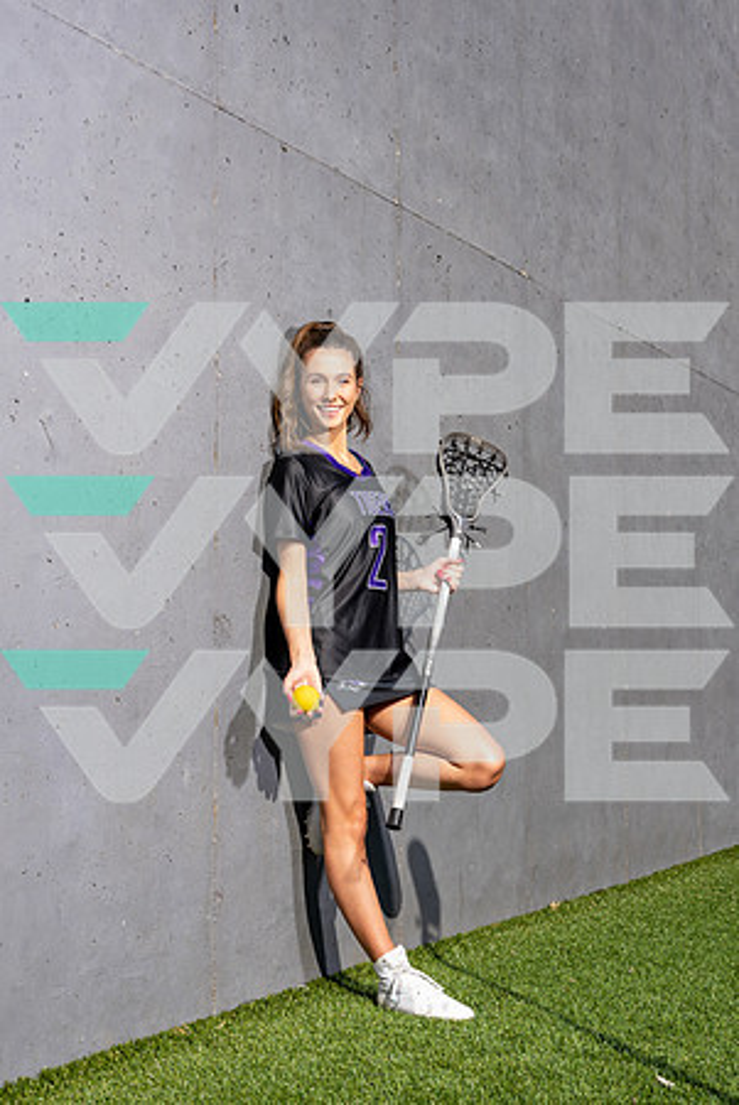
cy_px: 552
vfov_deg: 39.6
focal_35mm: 50
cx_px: 370
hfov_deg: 27.1
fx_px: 1536
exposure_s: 1/320
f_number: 7.1
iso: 64
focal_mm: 50
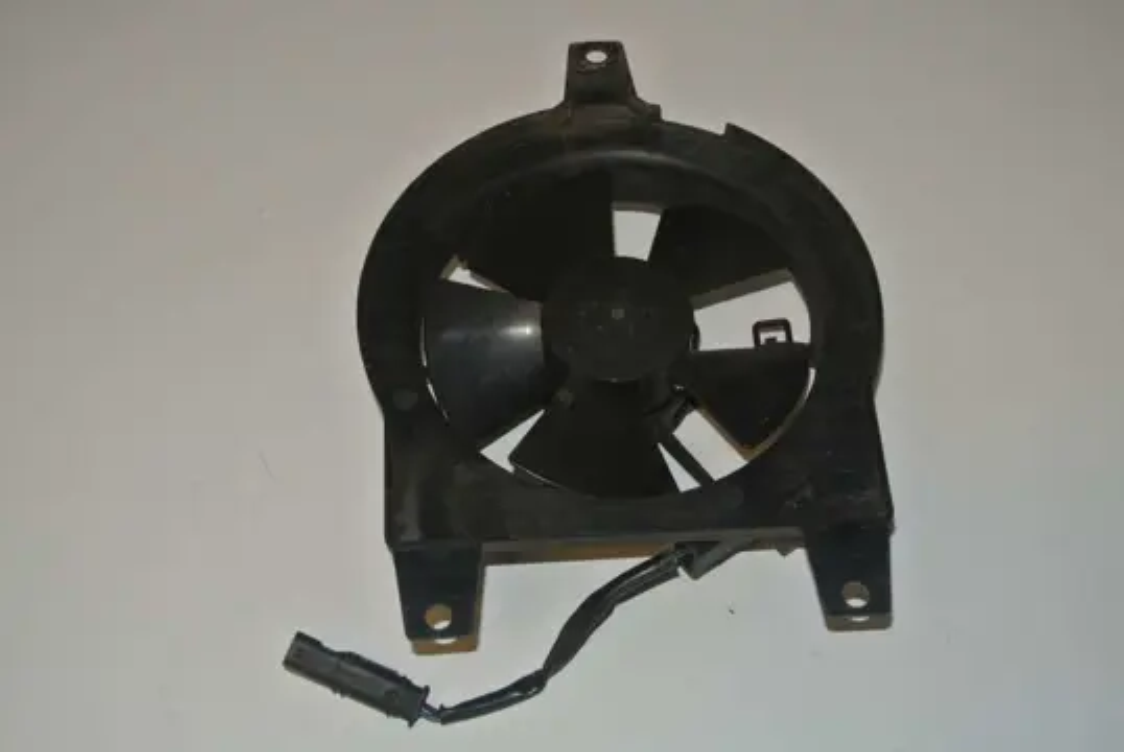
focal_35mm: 51
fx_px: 1594
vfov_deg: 26.5
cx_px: 562
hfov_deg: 38.8
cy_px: 376
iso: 200
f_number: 4.8
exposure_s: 1/60
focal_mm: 18.9
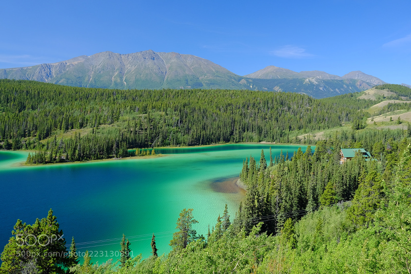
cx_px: 206
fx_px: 399
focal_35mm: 35
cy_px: 137
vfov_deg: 37.8
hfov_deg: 54.4
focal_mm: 23
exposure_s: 1/120
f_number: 8
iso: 320
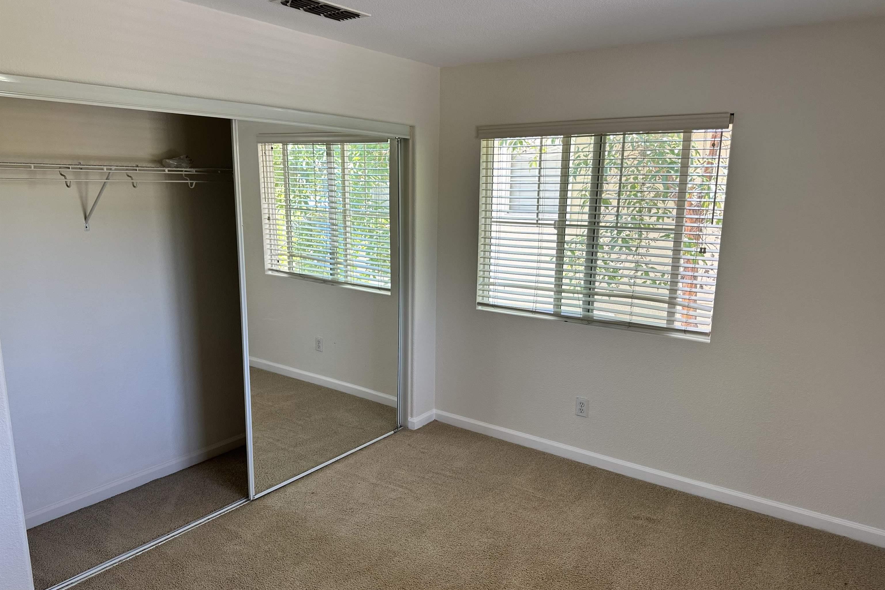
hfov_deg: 71.5
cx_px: 443
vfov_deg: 51.3
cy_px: 312
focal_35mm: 25
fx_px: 615
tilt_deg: -11.9
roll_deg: -1.6
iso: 100
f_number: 1.78
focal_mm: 6.86
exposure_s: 1/120
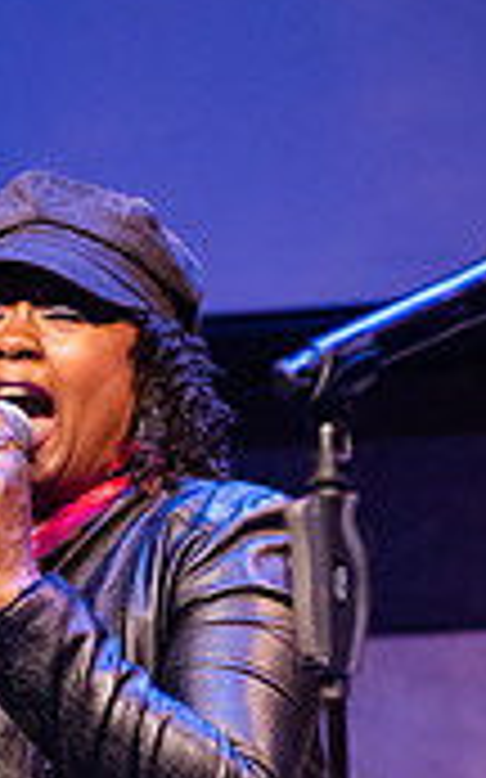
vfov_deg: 4.3
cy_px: 693
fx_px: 10393
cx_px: 22
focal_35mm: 490
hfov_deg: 2.7
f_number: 4
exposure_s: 1/400
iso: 6400
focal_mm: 185
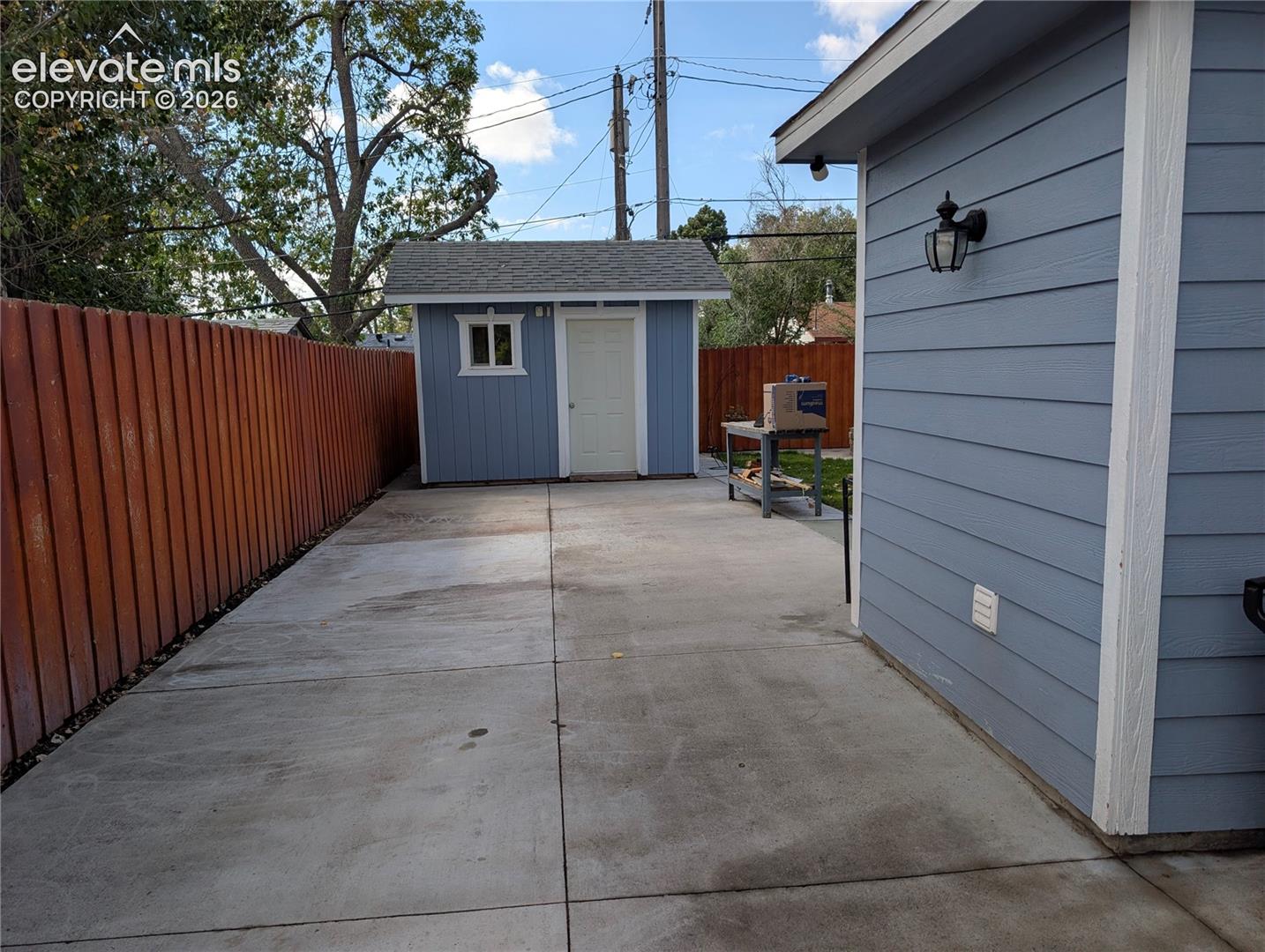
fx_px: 878
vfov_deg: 56.9
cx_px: 632
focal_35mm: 24
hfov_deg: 71.5
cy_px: 476
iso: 21
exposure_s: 1/892
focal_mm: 6.9
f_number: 1.68
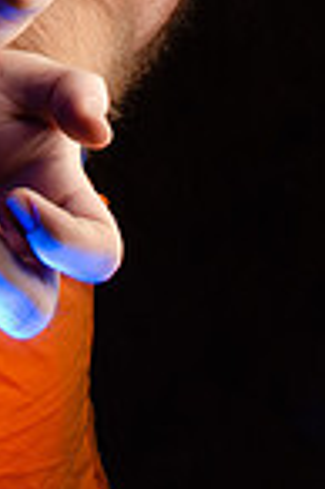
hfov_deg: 9.1
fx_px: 2009
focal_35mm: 148
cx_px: -101
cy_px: -241
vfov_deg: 13.1
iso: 200
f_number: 22
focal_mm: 32
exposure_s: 1/15
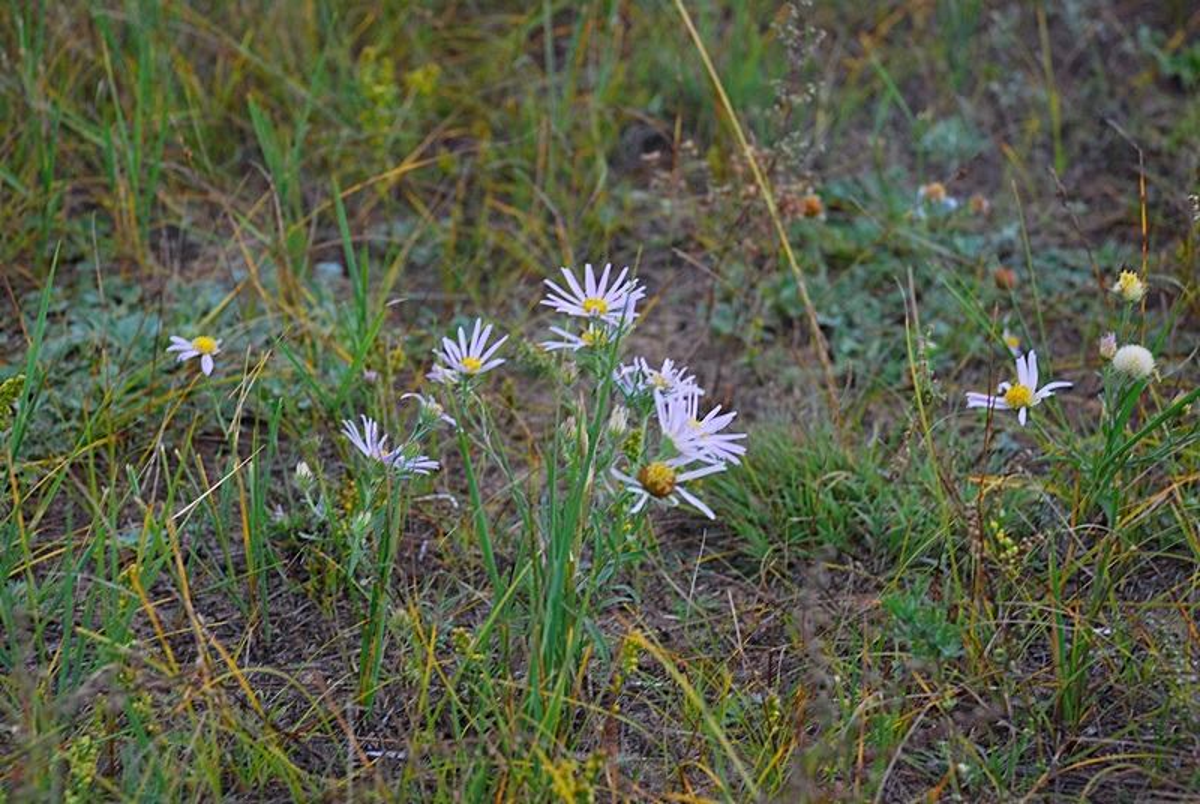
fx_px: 3305
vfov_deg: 13.9
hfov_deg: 20.6
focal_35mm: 99
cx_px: 600
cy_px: 402
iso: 450
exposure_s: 1/320
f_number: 5.3
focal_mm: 66
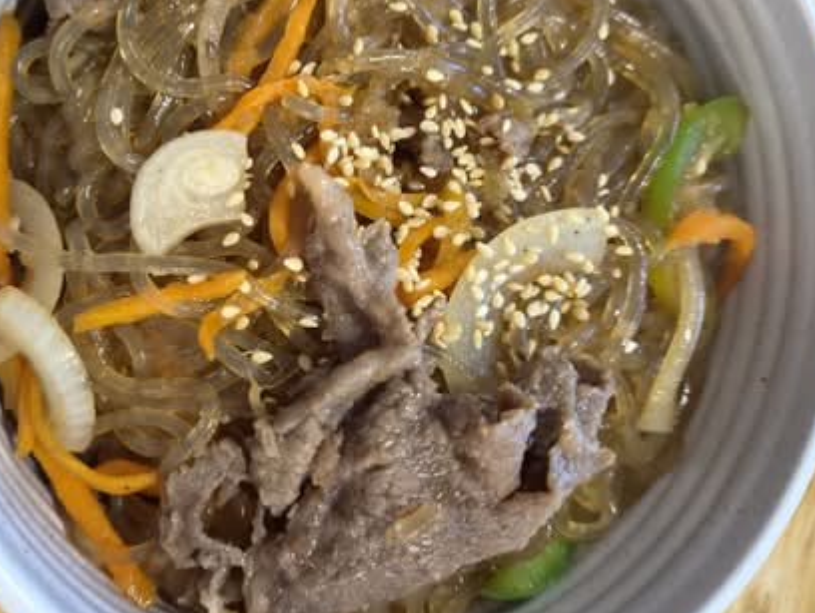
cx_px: 300
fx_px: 778
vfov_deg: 42.8
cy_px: 242
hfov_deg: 54.6
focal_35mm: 33
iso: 1000
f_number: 1.8
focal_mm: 5.4
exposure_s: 1/100
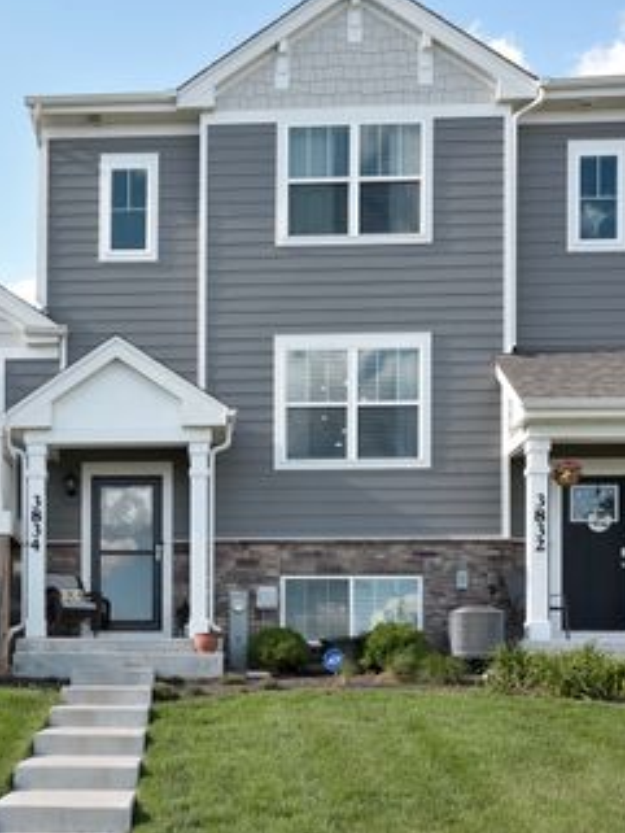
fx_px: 1155
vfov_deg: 39.6
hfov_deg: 29.5
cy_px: 402
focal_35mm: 48
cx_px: 119
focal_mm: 32
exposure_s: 1/200
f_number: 11
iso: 400
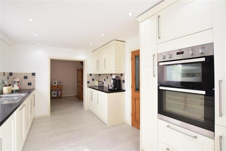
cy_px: 76
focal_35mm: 15
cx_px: 113
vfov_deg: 77.3
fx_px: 94
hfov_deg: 100.4
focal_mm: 10
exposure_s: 1/30
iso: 200
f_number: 5
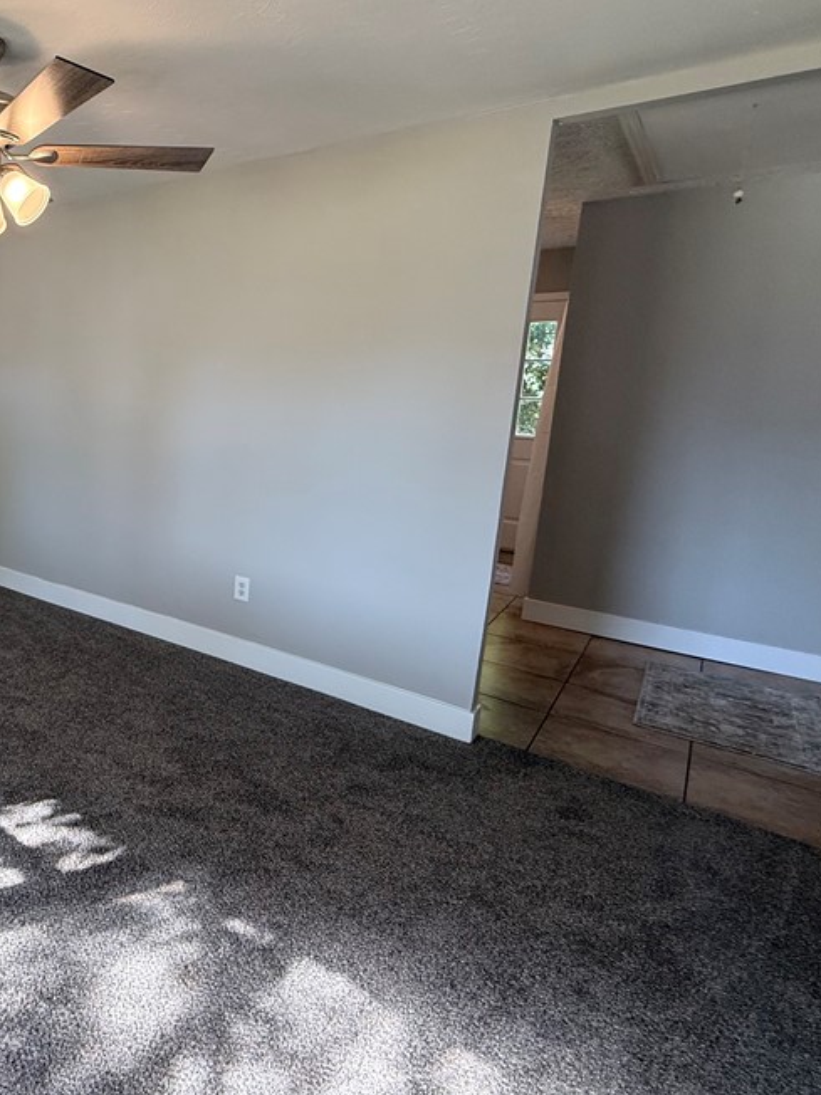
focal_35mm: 22
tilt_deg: -9.7
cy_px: 497
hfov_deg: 50.9
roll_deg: +0.1
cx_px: 25
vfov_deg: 76.2
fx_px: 696
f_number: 2.2
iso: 200
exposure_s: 1/120
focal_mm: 2.22
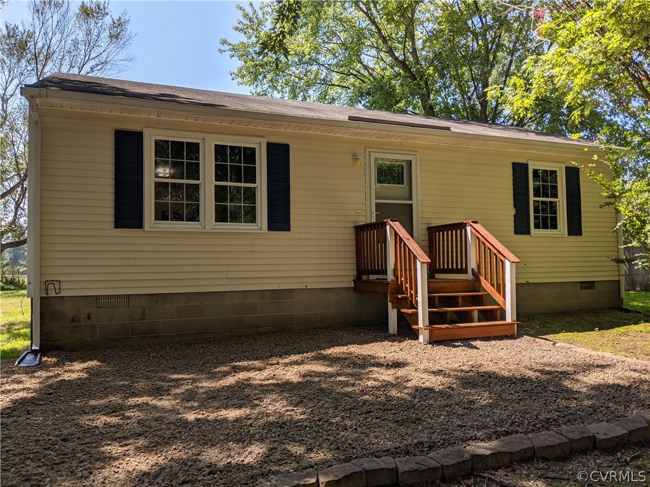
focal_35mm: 27
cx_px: 325
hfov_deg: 65.3
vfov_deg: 51.4
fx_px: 507
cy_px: 244
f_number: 1.8
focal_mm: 4.44
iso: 48
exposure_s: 1/2342
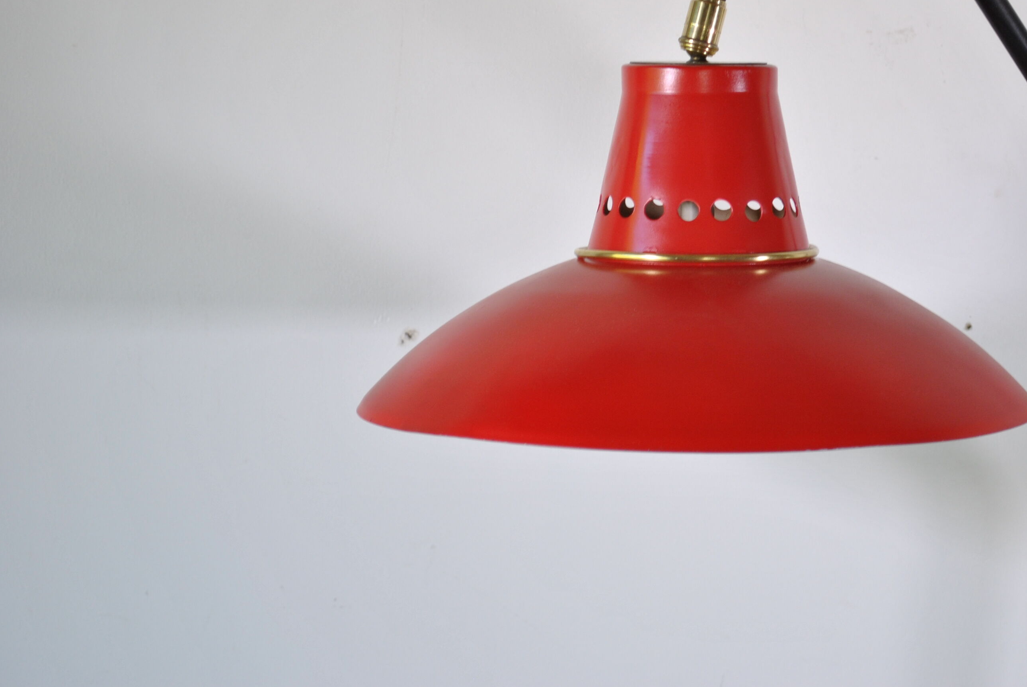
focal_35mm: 108
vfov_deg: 12.7
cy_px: 202
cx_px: 758
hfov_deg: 18.8
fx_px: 3085
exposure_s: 1/50
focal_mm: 48
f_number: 5.3
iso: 200
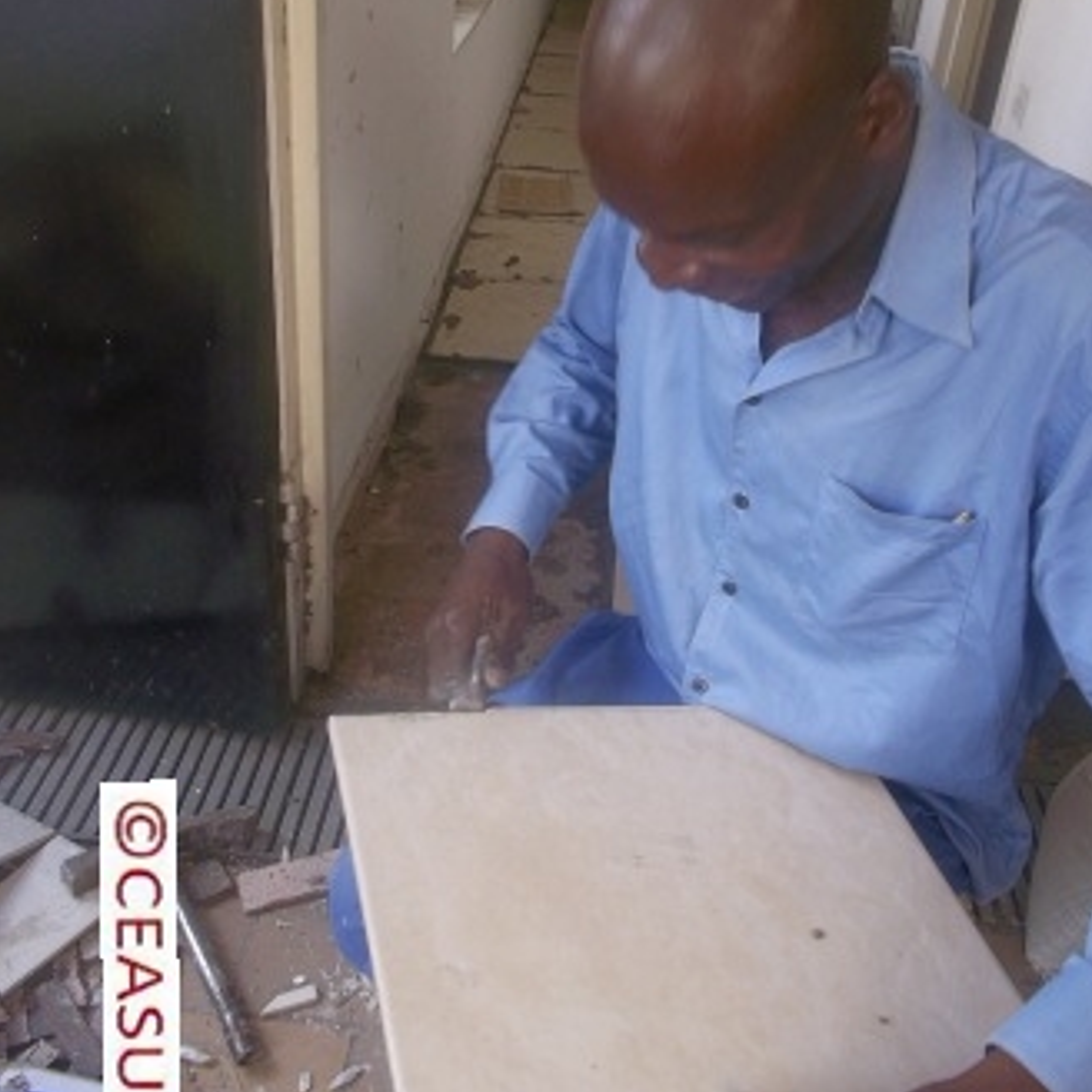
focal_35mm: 35
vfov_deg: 47.0
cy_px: 454
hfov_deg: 47.2
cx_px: 553
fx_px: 1249
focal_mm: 4.1
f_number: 3.3
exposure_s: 1/30
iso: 80
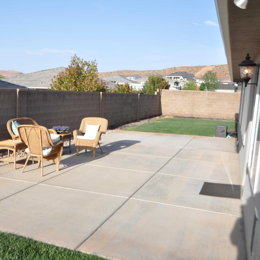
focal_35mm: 39
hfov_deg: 41.8
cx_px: 71
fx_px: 331
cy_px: 128
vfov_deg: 42.8
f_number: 3.5
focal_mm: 20
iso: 250
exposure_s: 1/1250
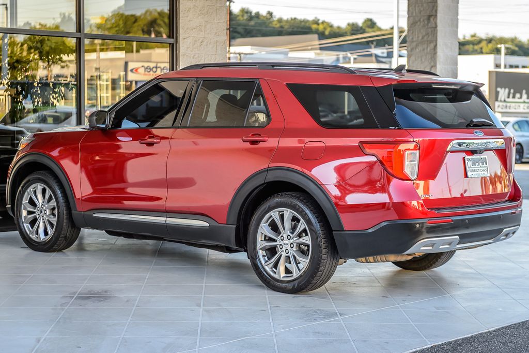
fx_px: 1125
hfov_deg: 26.5
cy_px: 175
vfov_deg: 17.8
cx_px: 267
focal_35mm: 77
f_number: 4
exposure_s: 1/500
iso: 400
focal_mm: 70
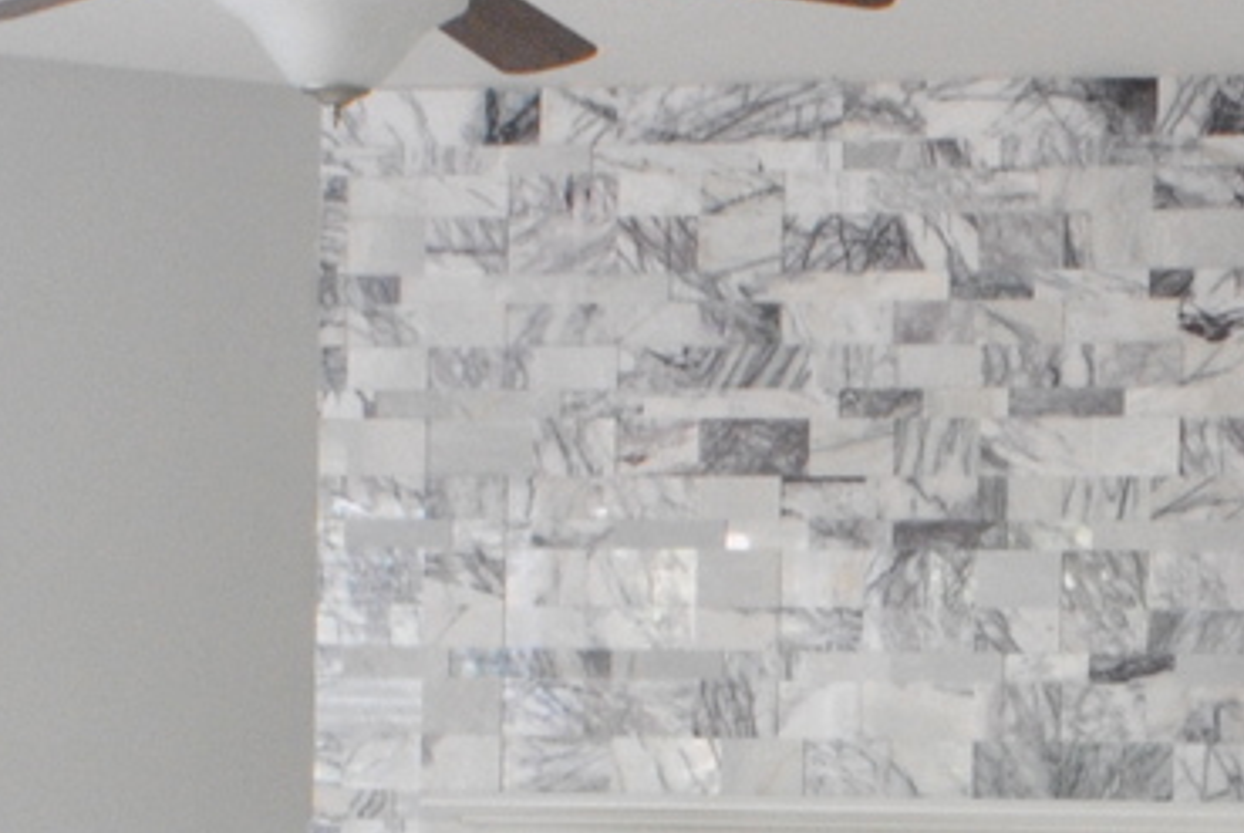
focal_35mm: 118
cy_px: 911
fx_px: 4082
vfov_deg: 11.5
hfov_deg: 16.9
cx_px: 1320
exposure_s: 1/4
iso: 800
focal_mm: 18
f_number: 13
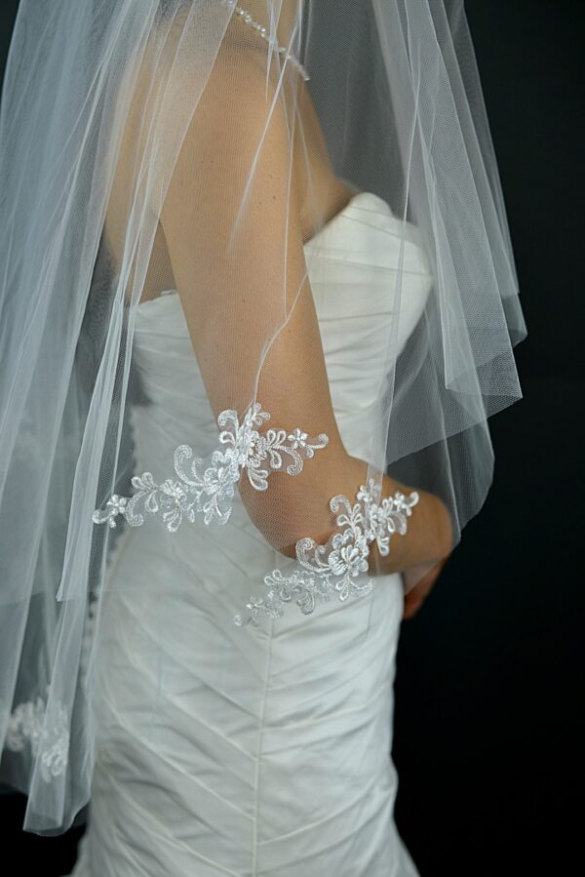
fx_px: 1218
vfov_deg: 39.6
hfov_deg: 27.0
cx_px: 292
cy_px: 438
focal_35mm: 50
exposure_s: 1/125
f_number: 3.2
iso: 160
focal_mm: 50
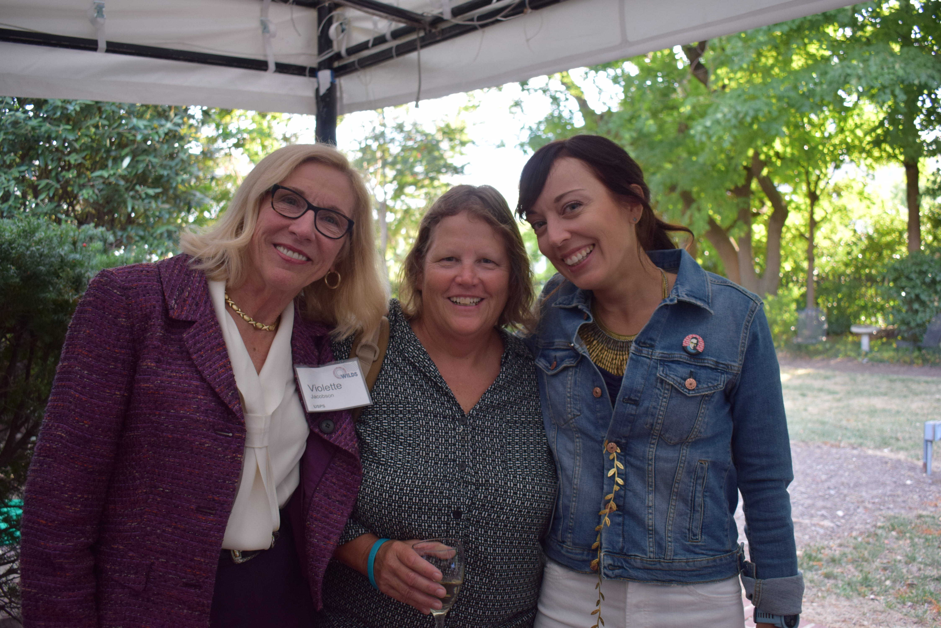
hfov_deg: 53.1
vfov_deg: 36.9
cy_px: 314
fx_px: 941
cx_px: 470
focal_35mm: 36
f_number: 4
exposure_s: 1/60
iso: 400
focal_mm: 24
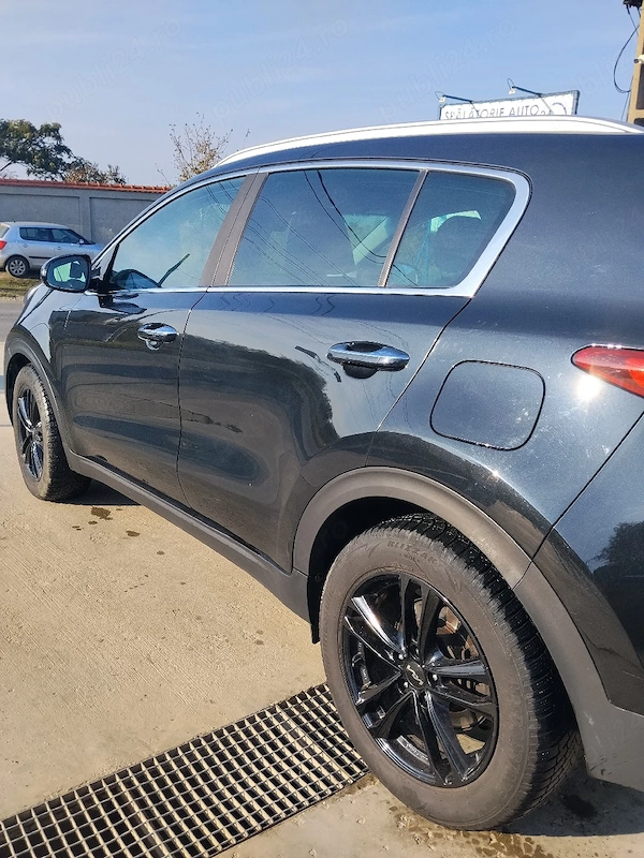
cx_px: 322
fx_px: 719
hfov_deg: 48.2
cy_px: 429
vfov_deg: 61.7
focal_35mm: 29
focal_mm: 4.22
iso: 50
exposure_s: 1/1111
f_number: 1.8
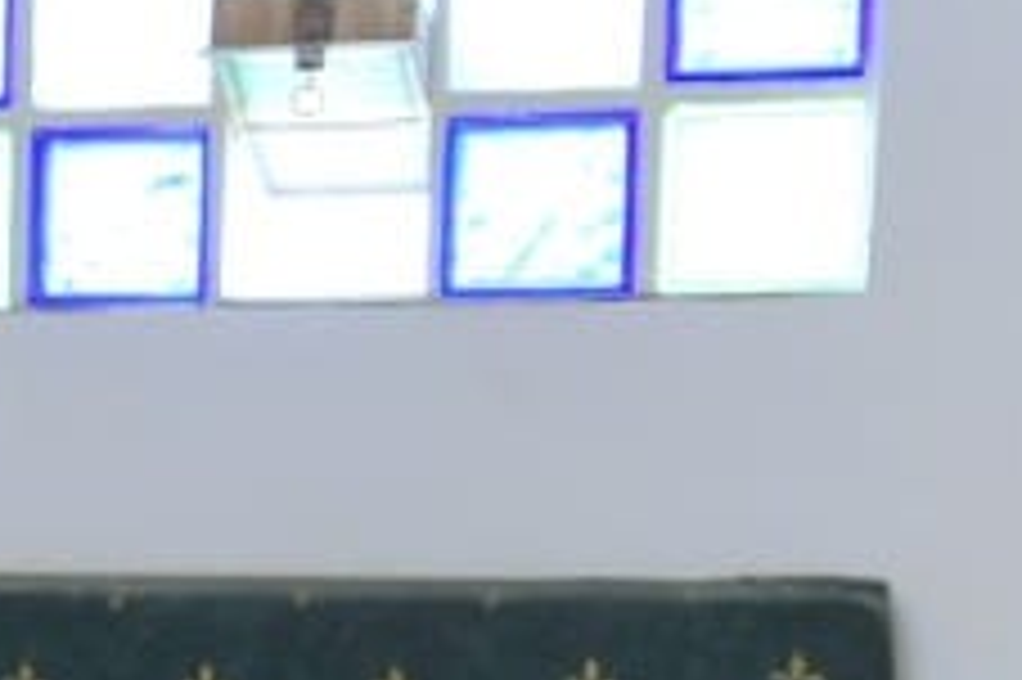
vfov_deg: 11.4
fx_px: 3376
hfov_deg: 15.1
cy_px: 730
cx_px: -779
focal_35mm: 119
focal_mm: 10
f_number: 5.6
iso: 250
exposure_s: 1/125
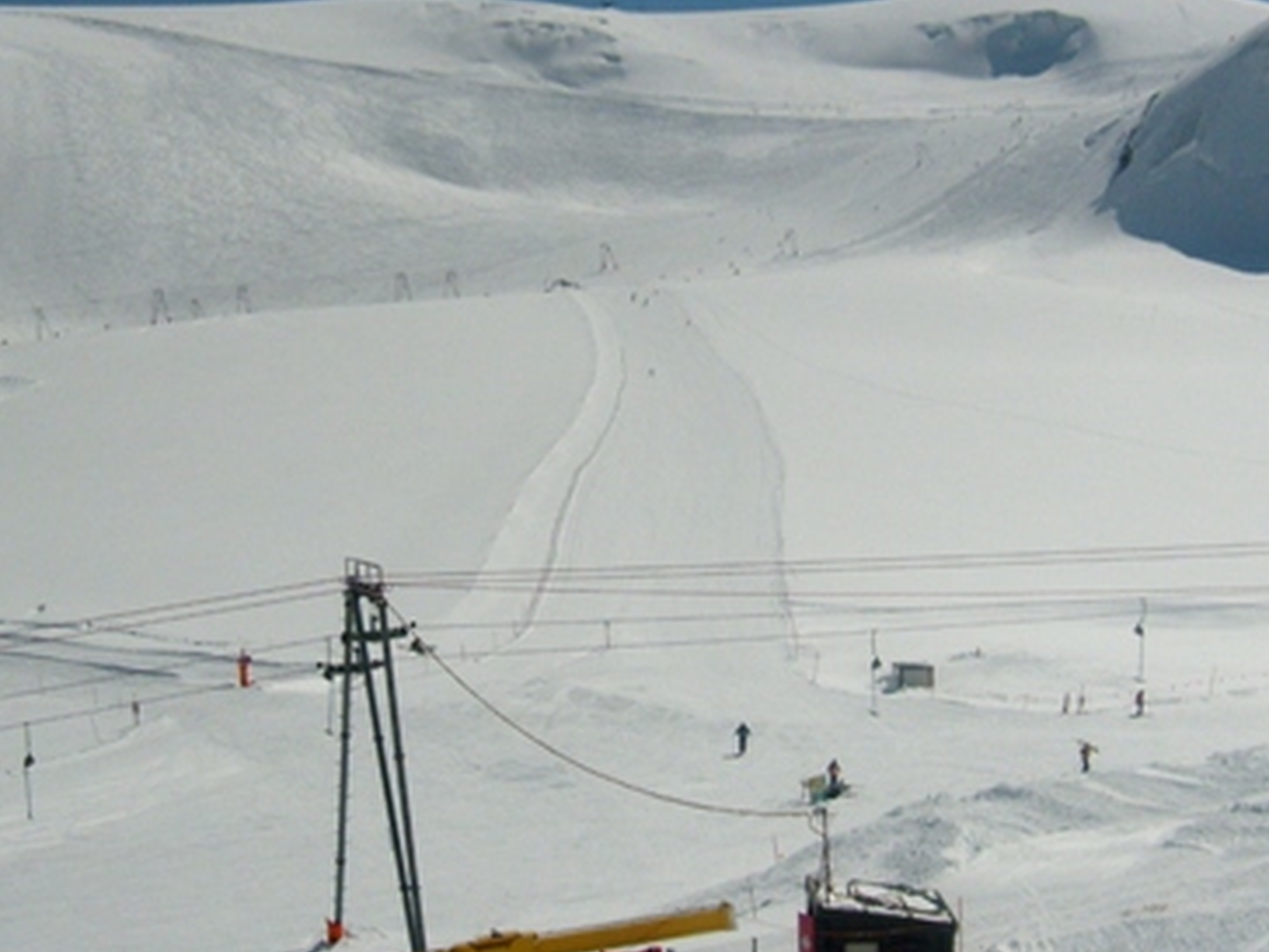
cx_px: 708
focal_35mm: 59
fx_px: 2163
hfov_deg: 32.7
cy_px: 417
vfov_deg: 24.8
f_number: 7.1
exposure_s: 1/1500
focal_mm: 5.8
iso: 80
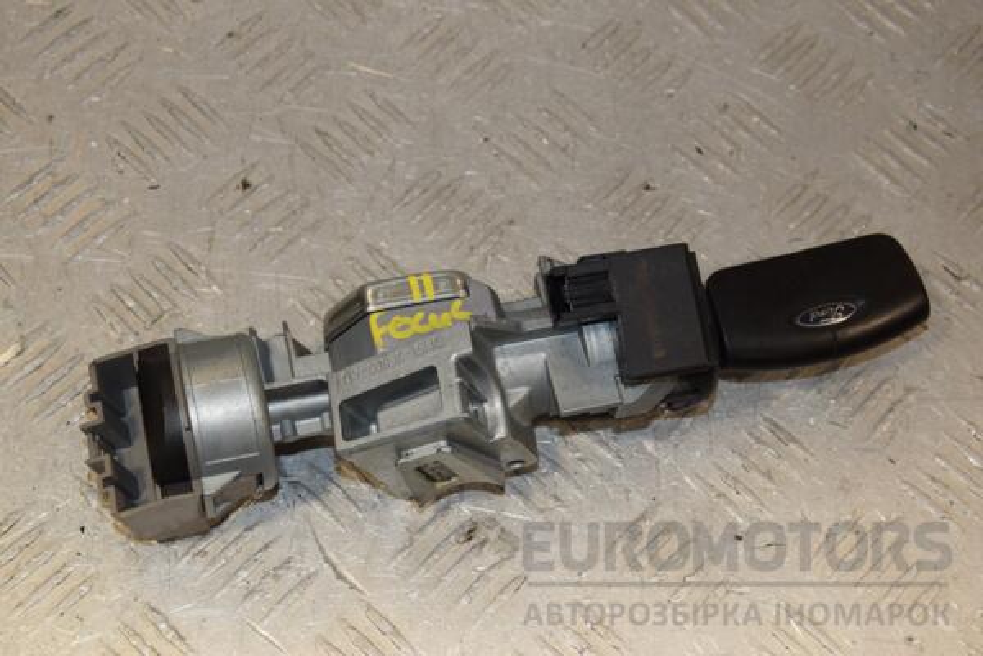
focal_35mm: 68
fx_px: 1843
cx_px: 492
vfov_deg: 20.2
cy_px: 328
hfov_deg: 29.9
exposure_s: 1/200
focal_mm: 45
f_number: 8
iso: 800
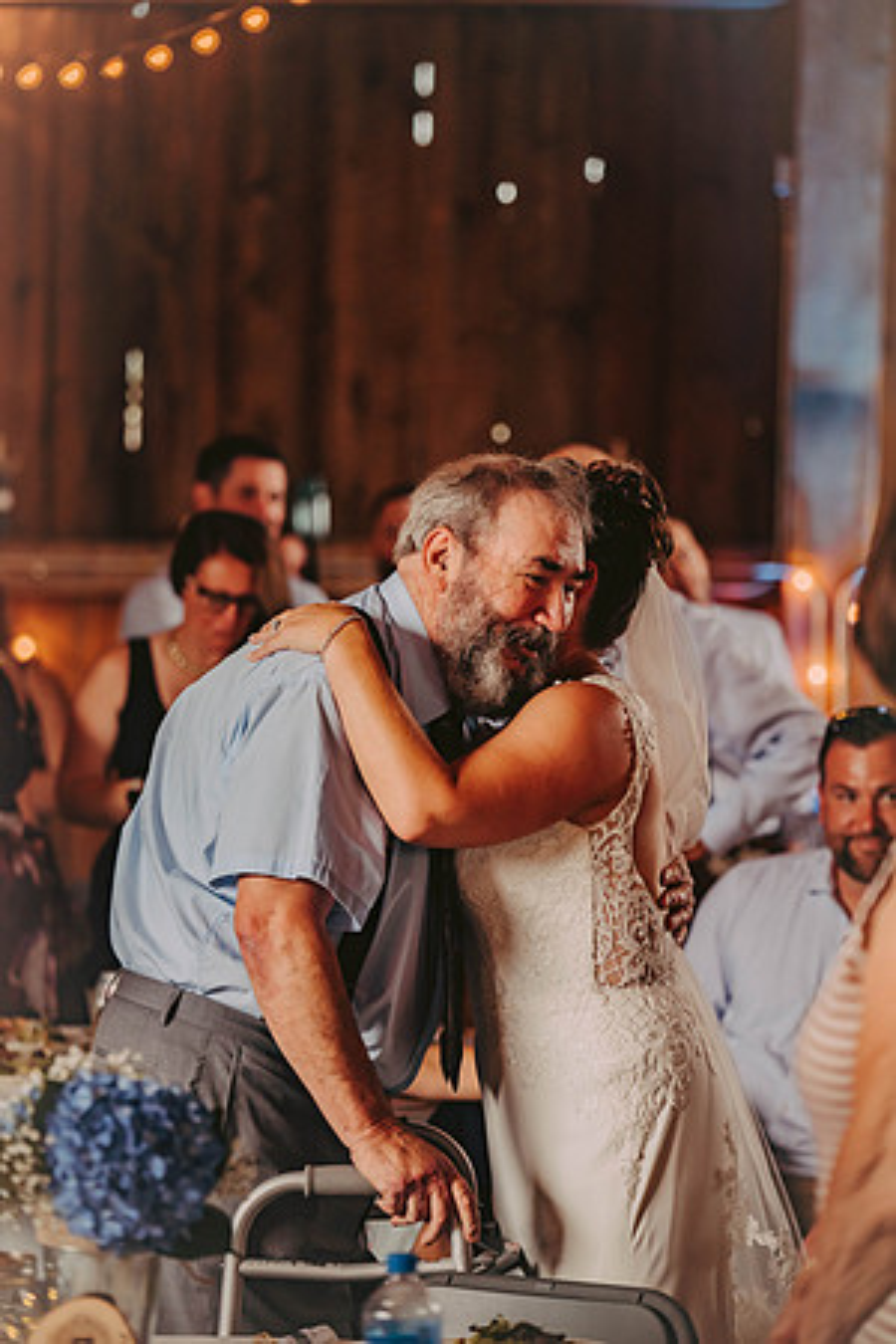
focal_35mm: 122
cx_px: 448
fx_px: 4554
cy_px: 672
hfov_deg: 11.2
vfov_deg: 16.8
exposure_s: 1/400
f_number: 2.8
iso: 400
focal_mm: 122
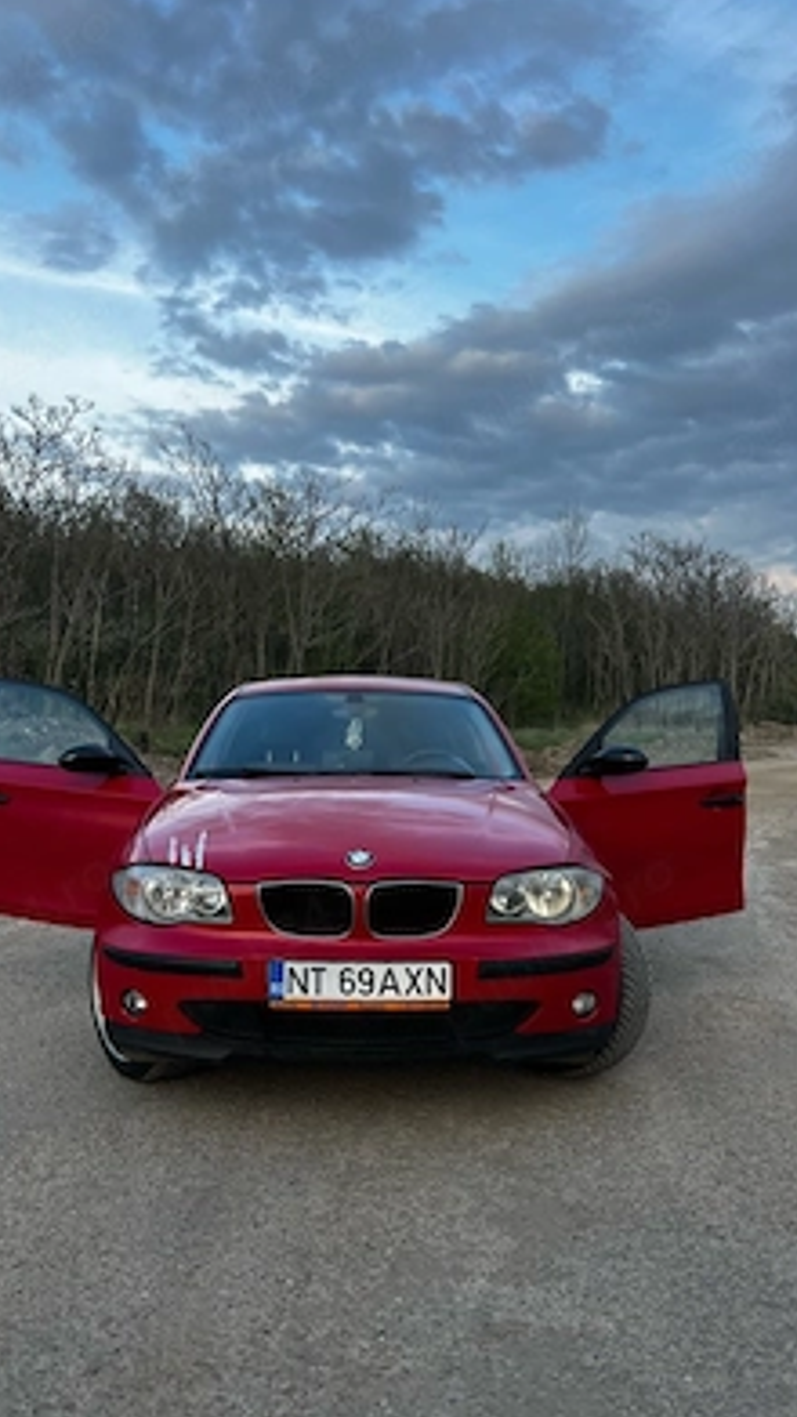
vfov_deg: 66.1
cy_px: 707
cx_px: 348
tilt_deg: +0.5
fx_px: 1089
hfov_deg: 40.1
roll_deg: -1.2
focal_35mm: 29
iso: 50
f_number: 1.5
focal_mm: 5.7
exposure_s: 1/495
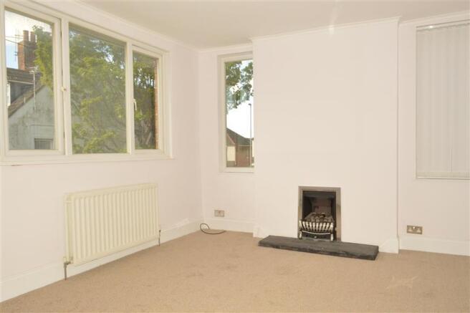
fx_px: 352
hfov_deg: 67.4
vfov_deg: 47.9
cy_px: 156
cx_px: 235
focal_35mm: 27
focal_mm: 18
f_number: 16
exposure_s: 1/200
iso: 1600
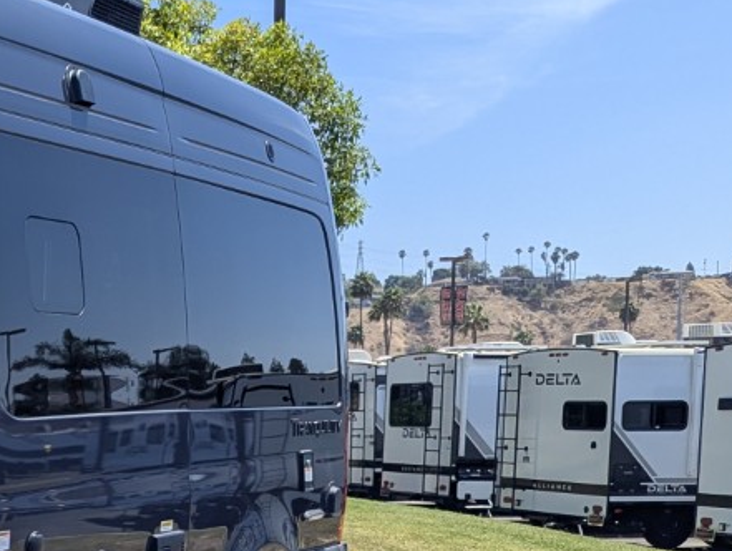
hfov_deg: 21.9
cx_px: -318
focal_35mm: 76
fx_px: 1609
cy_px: 548
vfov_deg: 18.9
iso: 50
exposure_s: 1/2309
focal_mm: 6.81
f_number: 1.85
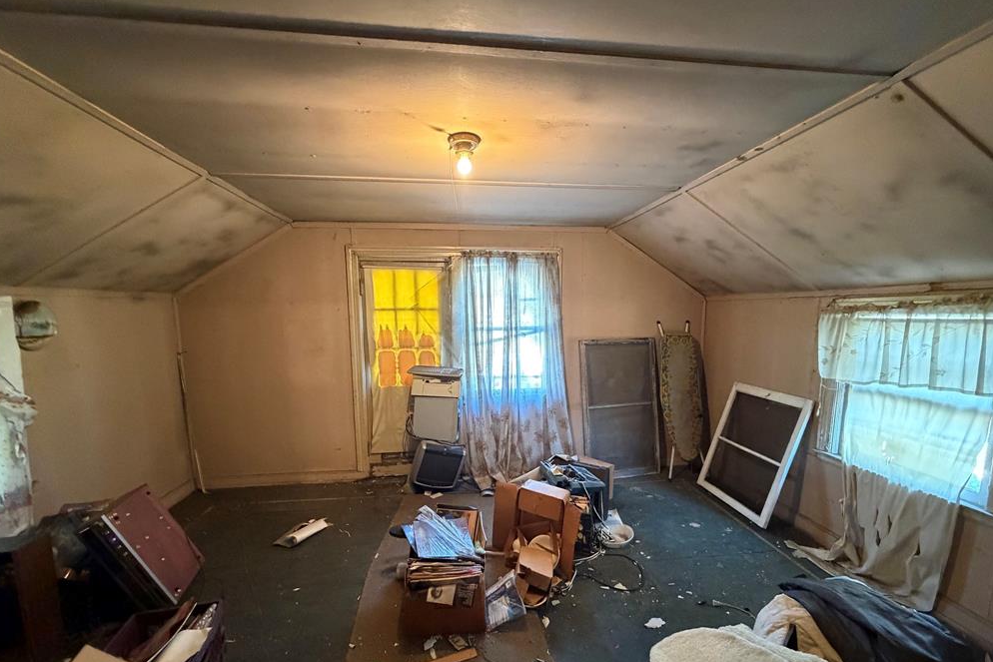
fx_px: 414
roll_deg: +0.2
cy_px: 361
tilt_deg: -6.4
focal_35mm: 15
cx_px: 500
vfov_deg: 77.2
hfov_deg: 100.4
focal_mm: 2.22
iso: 1000
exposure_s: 1/60
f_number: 2.2
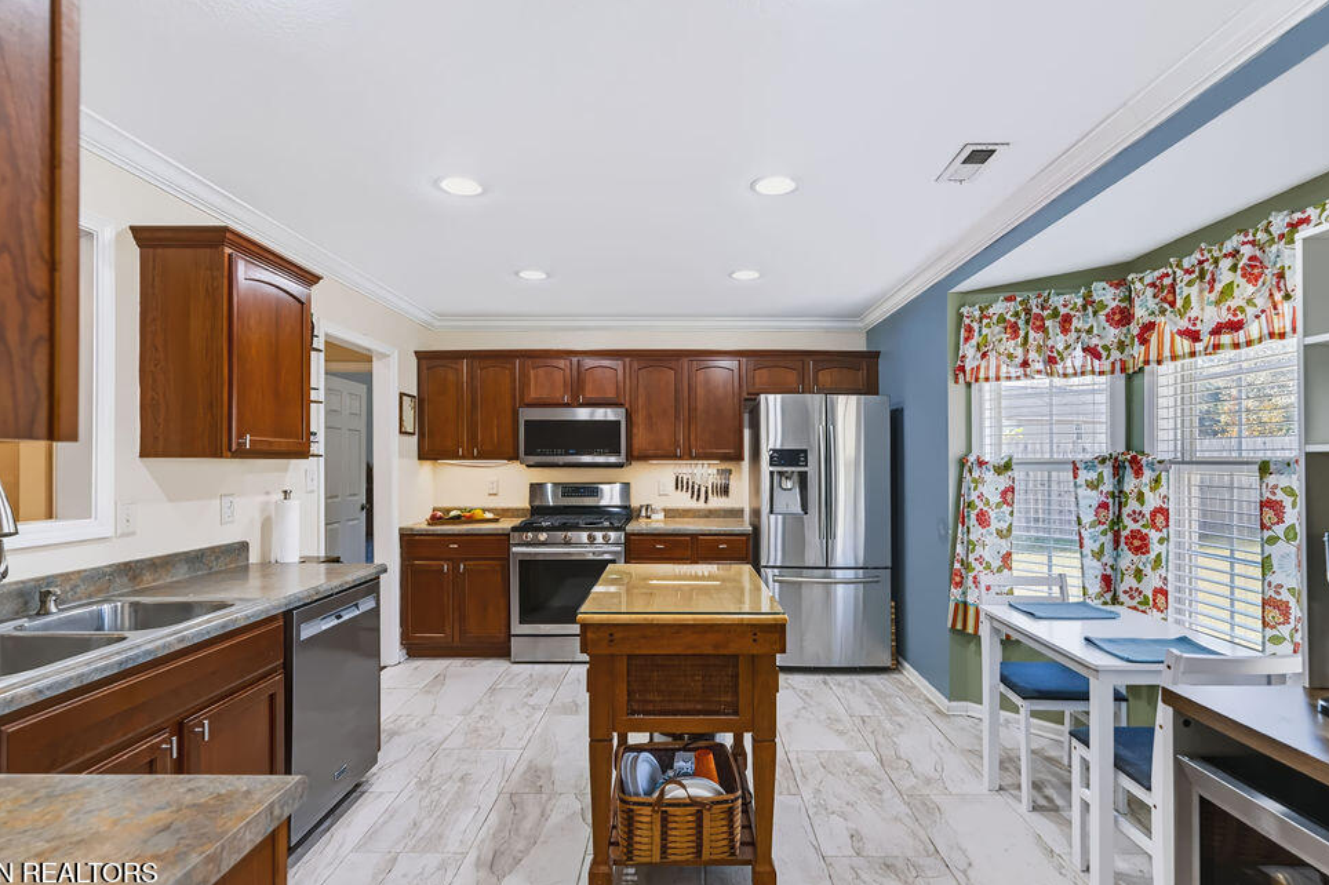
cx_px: 660
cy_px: 445
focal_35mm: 17
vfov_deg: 70.4
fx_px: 627
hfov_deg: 93.3
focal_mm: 16
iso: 640
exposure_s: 1/2000
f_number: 5.6
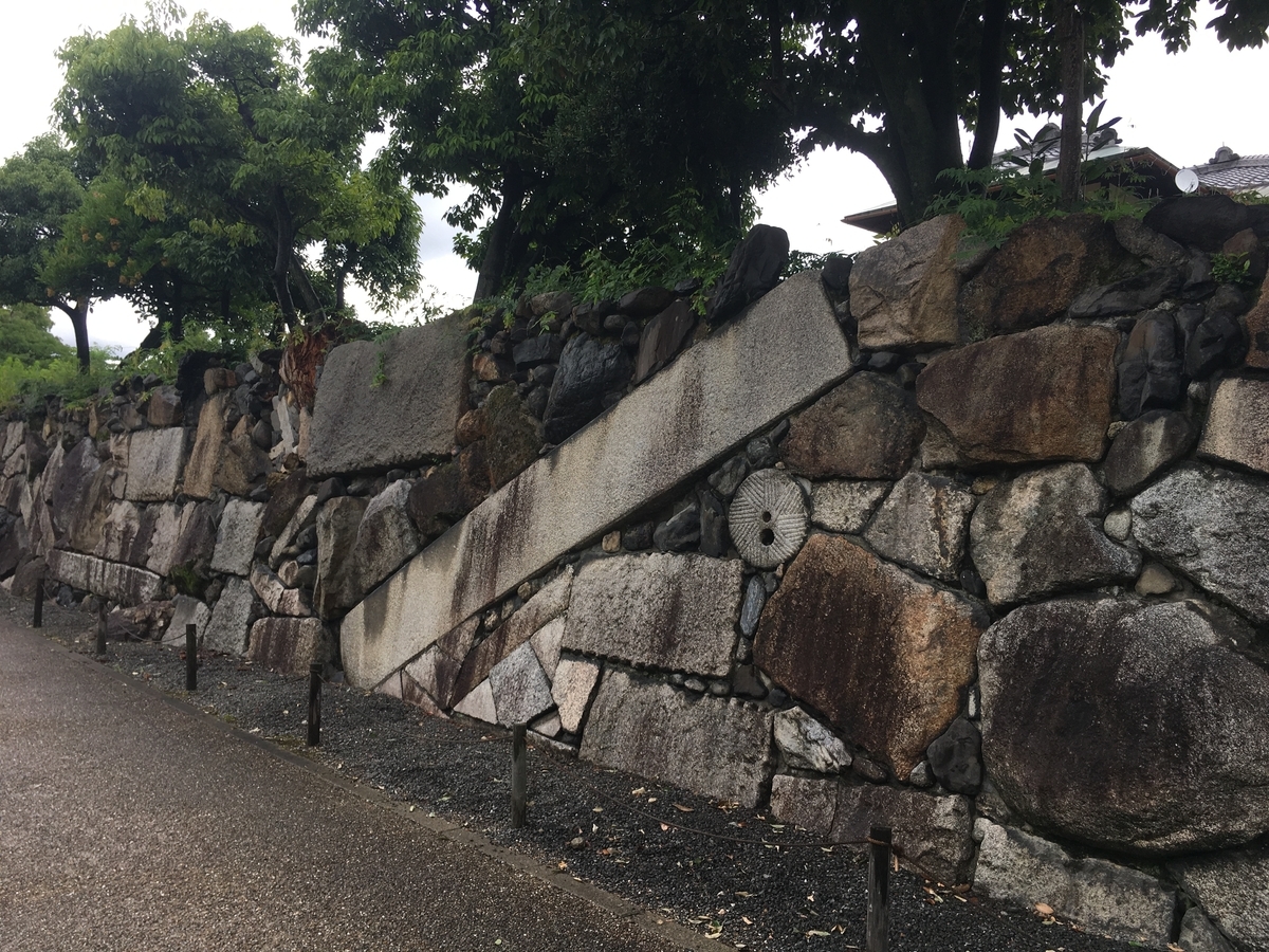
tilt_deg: +2.3
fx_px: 1063
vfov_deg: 48.2
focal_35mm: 29
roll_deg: -2.1
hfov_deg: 61.7
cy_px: 476
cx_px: 634
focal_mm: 4.15
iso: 25
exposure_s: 1/229
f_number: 2.2
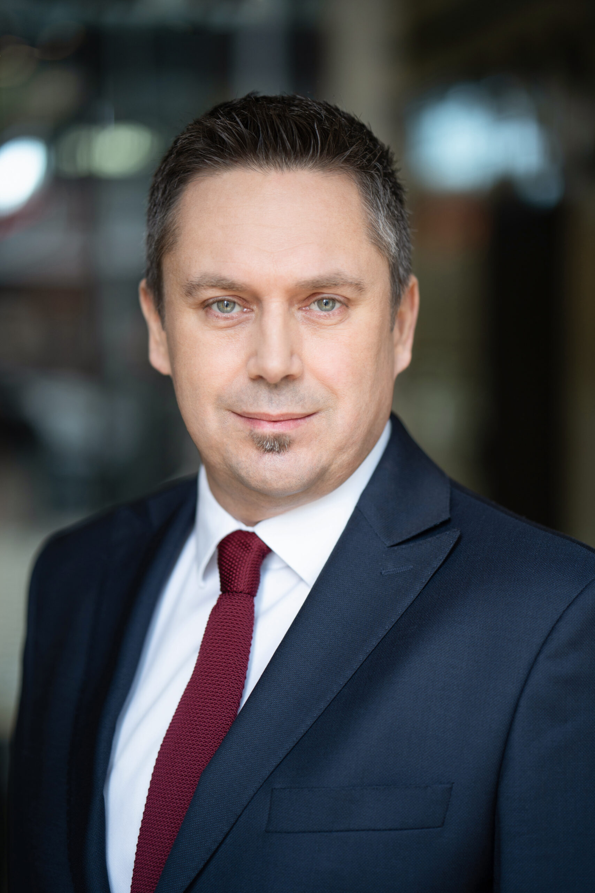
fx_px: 2107
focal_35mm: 85
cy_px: 446
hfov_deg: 16.1
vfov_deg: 23.9
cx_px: 298
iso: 200
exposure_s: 1/100
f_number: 1.8
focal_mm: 85
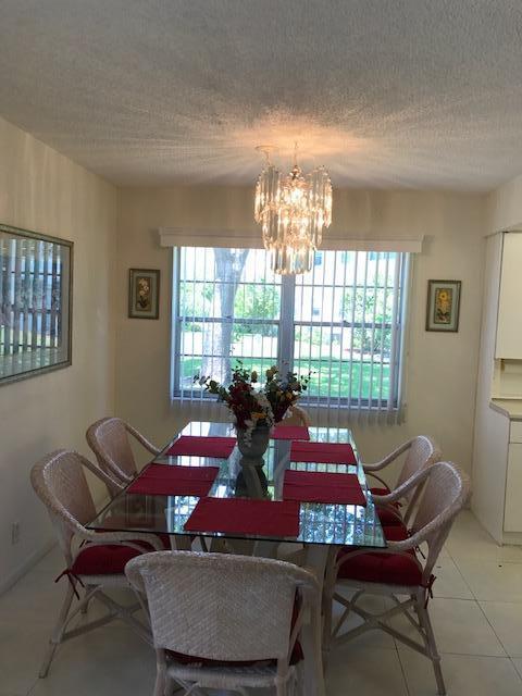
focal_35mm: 28
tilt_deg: -3.5
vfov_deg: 63.4
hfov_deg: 49.7
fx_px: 563
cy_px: 348
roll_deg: -2.0
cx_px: 261
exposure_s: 1/120
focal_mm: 3.99
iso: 25
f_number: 1.8
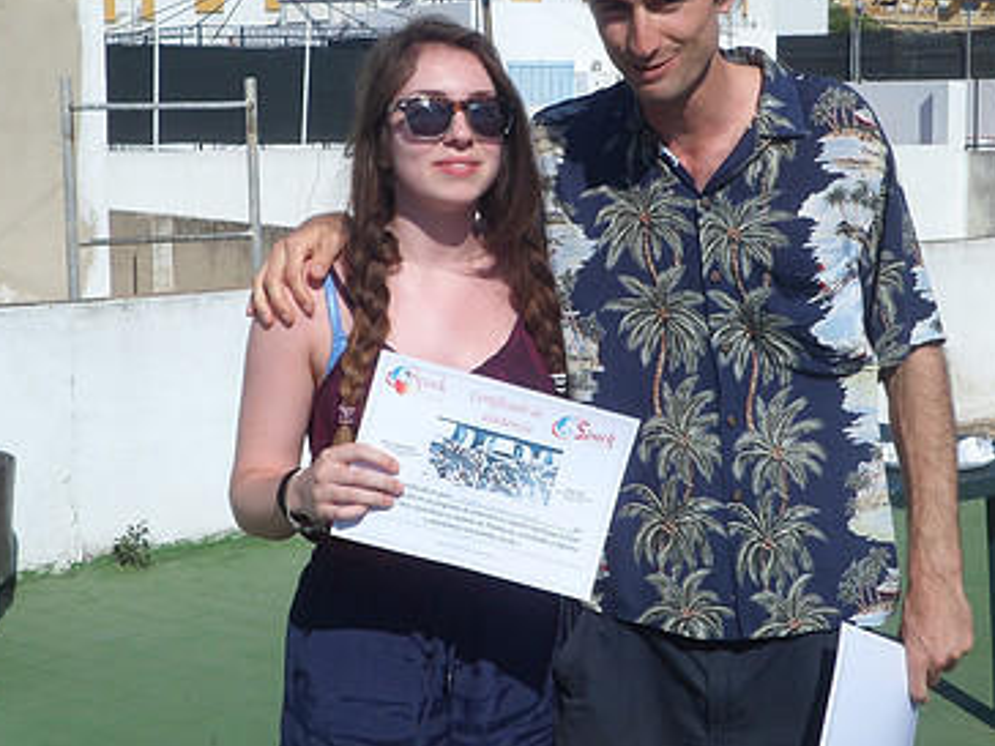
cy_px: 247
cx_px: 536
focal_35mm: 67
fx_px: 1926
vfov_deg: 21.8
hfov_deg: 29.0
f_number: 4.2
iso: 80
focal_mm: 7.8
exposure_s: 1/1000
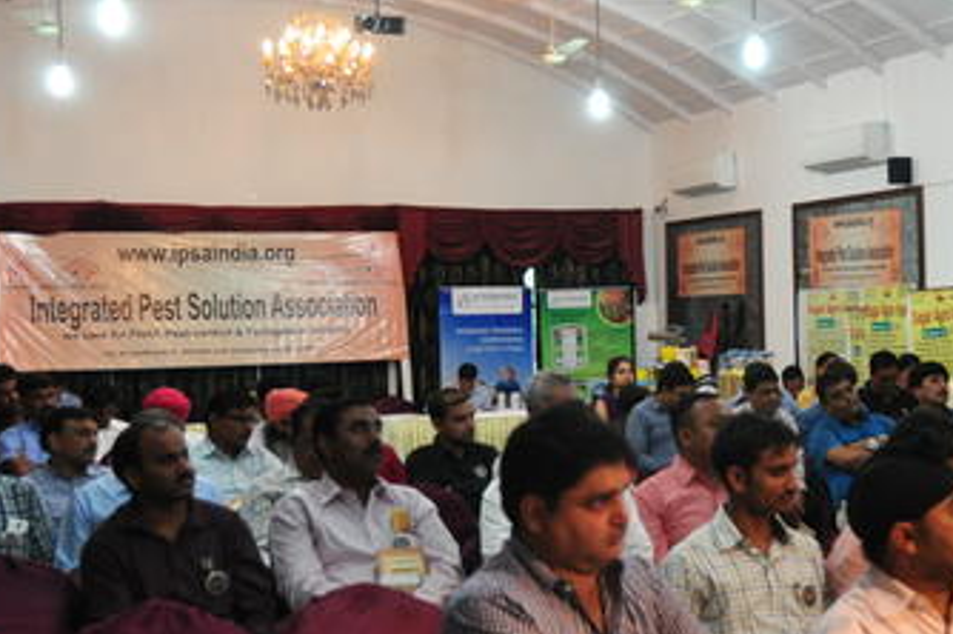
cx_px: 770
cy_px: 384
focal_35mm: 70
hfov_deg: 28.2
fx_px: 1851
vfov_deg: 19.4
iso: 800
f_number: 4.5
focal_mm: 26
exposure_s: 1/50
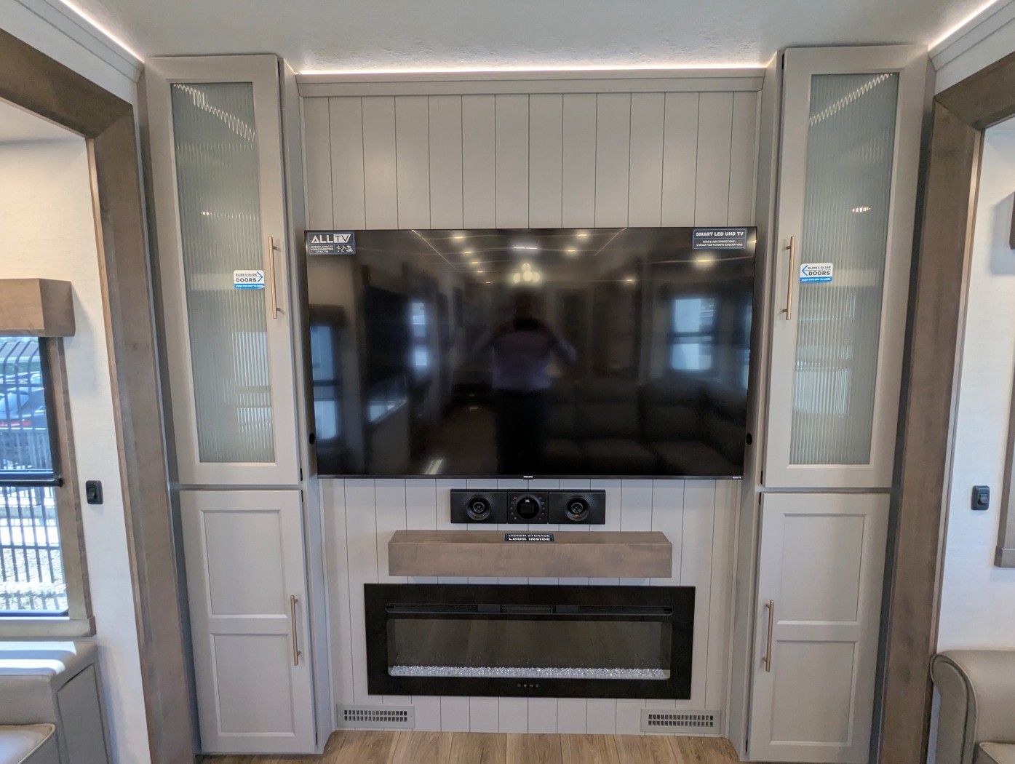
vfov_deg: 78.2
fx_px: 470
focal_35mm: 16
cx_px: 508
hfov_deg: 94.4
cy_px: 382
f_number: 2.2
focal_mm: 2.35
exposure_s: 1/68.9
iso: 118
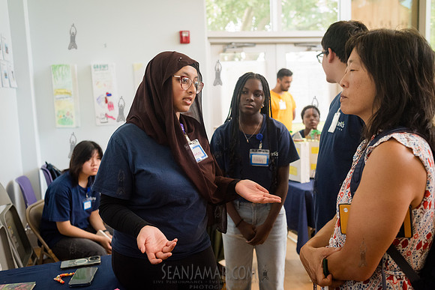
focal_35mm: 35
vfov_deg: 37.9
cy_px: 145
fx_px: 423
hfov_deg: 54.4
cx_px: 218
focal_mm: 35
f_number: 4
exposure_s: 1/500
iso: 4000
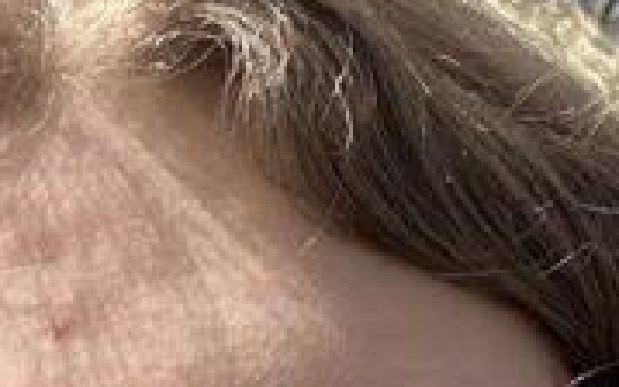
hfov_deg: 11.5
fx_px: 3071
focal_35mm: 182
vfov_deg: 6.8
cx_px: 294
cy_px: 933
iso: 25
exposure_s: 1/607
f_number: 1.9
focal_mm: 2.69
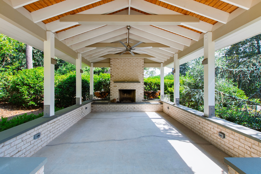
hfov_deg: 100.4
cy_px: 87
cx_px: 130
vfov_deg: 77.3
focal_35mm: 15
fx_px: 109
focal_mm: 10
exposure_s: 1/80
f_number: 8
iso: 320
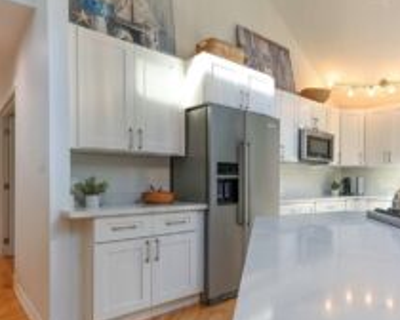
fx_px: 296
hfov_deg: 66.1
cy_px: 187
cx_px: 270
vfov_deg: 56.5
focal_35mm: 25
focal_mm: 14
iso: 100
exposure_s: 1/15
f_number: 6.3
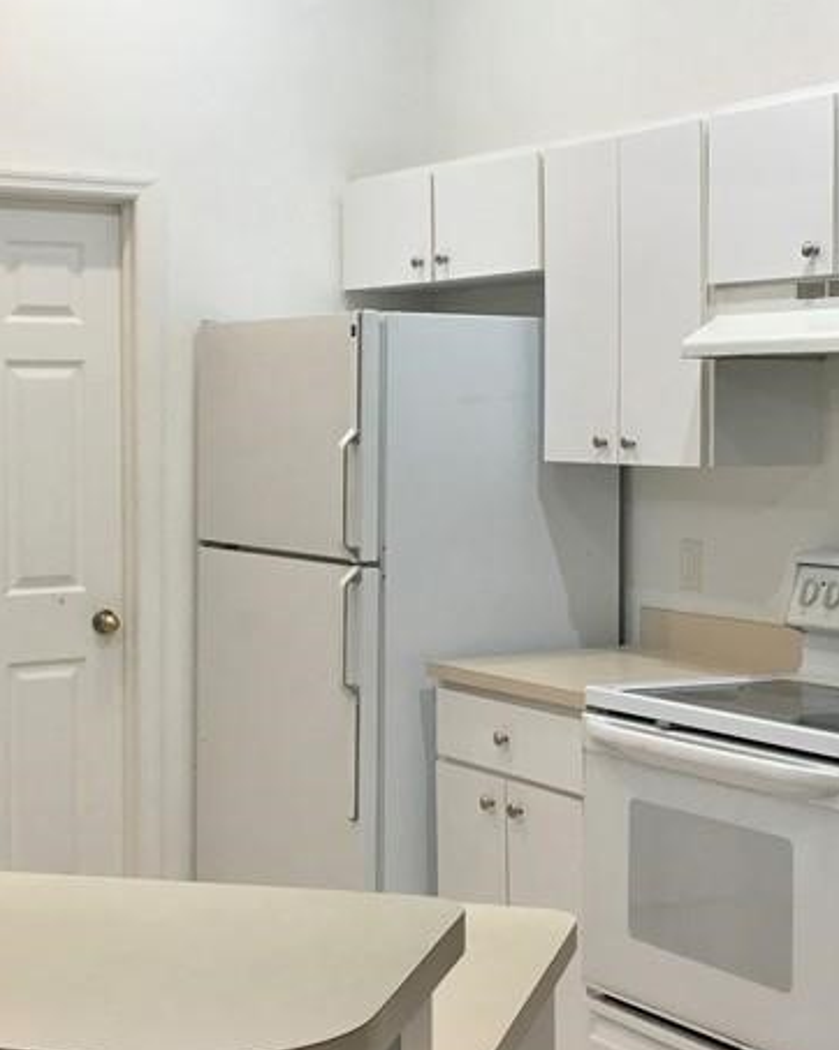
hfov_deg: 23.8
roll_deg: -0.1
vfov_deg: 29.5
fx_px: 1988
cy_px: 445
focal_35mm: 64
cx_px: 364
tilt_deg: -1.6
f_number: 2.2
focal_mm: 4.15
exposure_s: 1/30
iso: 64
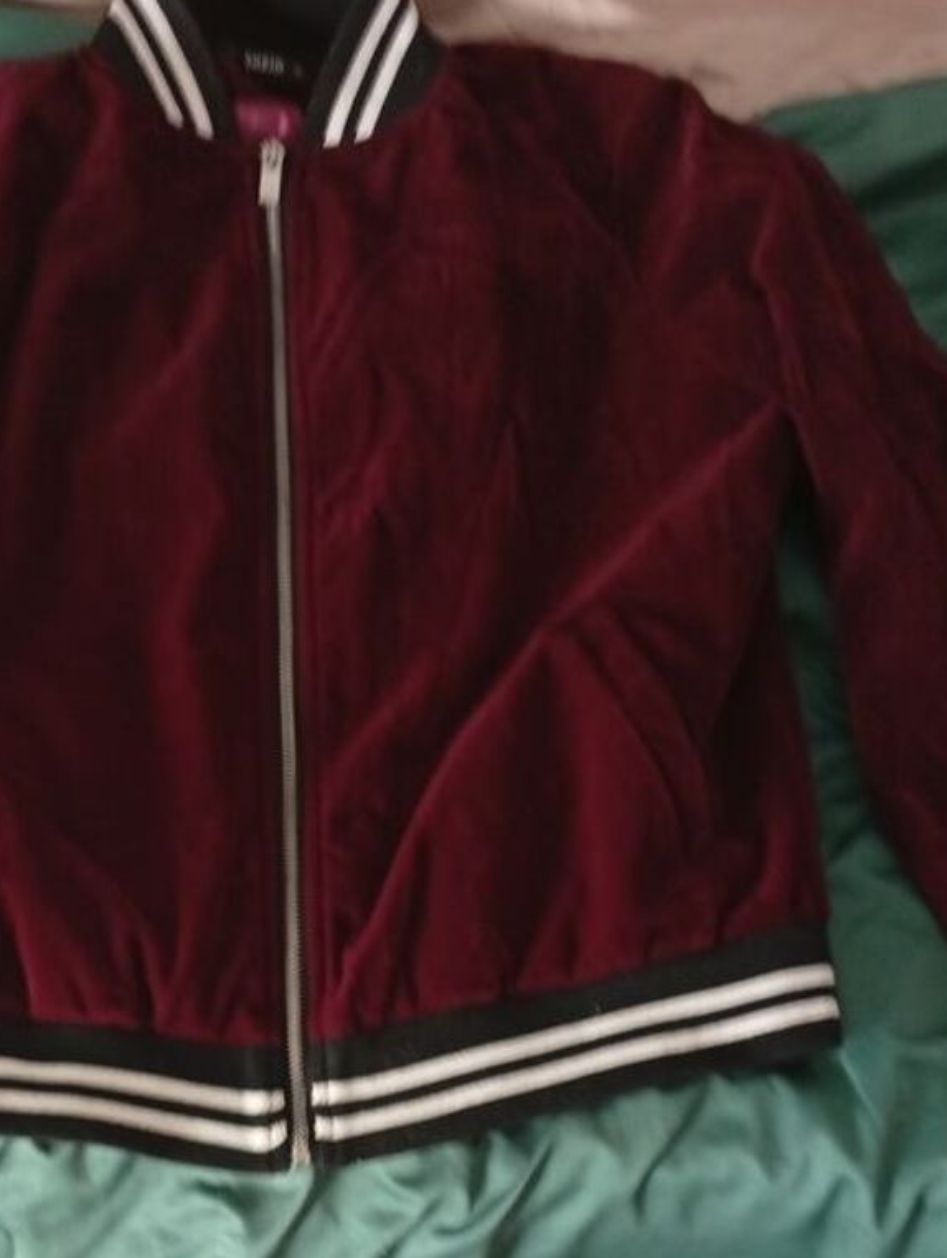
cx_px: 259
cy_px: 1037
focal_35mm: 47
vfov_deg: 38.6
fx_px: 1711
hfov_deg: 30.5
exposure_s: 1/25
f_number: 1.8
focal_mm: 3.98
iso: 669
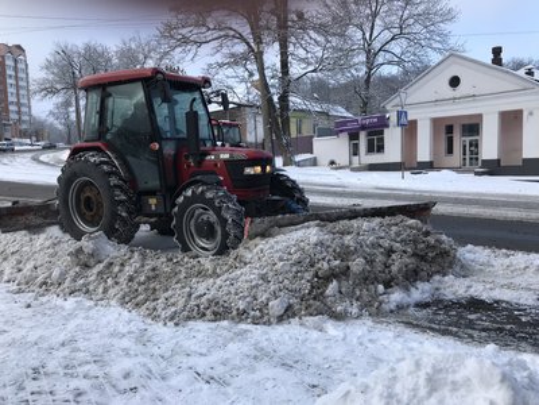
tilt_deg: -2.2
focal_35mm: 28
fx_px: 436
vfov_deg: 49.7
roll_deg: +1.8
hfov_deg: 63.4
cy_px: 202
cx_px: 270
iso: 20
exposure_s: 1/929
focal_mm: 3.99
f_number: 1.8
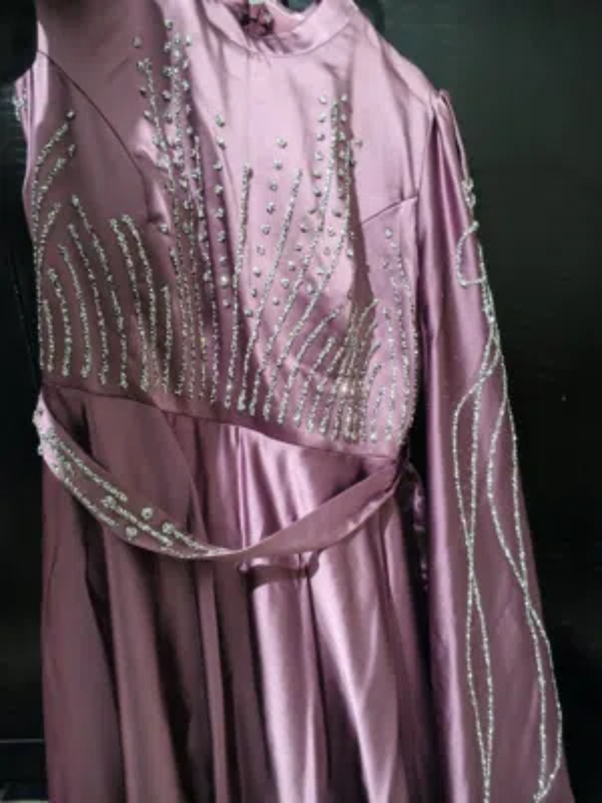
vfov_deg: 73.9
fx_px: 533
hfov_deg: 58.9
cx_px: 301
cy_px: 402
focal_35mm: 23
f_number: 1.6
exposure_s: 1/20
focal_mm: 4.09
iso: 3425
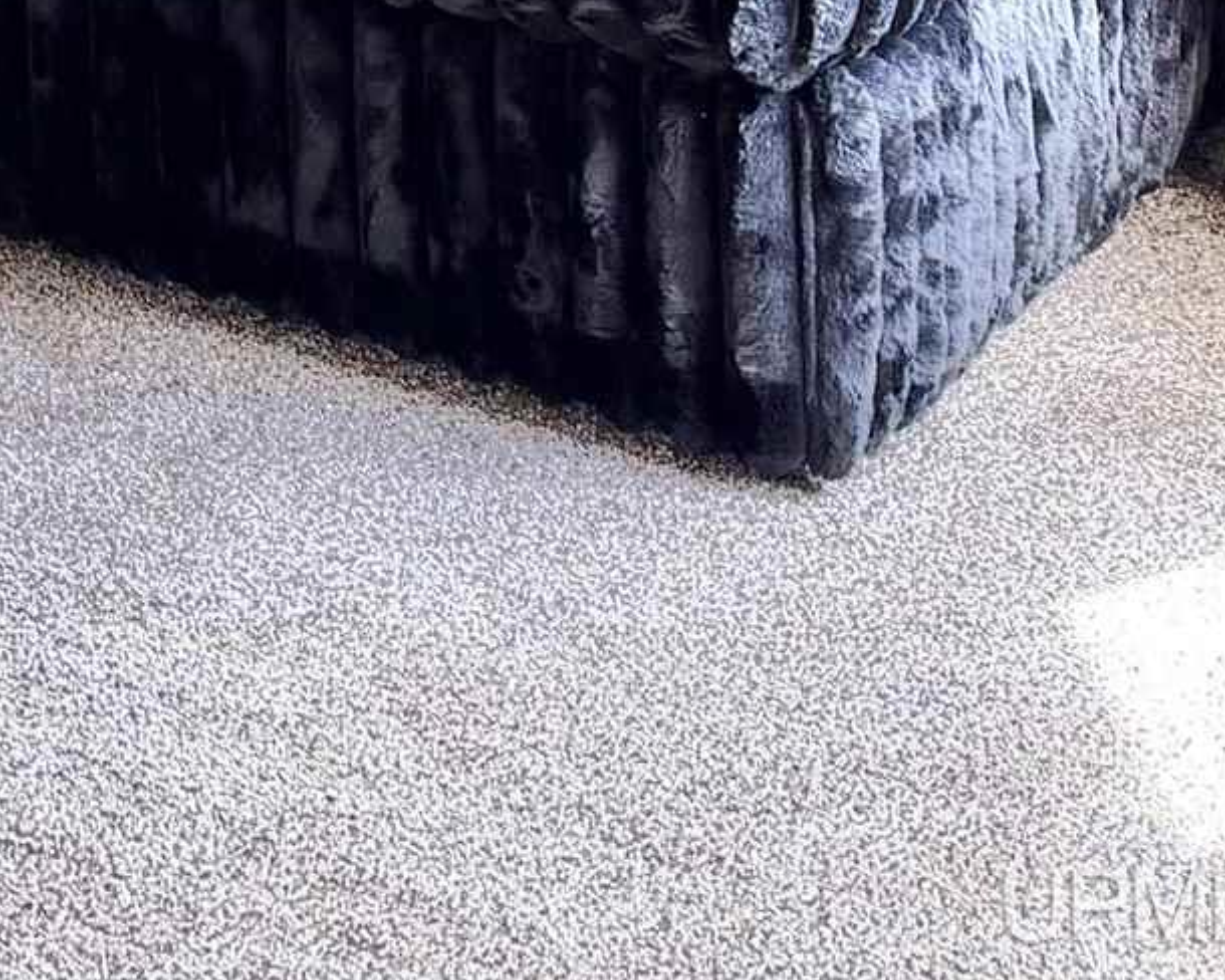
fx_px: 4278
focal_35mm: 118
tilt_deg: -3.9
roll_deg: +1.8
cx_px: -1526
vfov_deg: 11.1
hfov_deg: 13.1
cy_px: -1309
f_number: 1.78
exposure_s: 1/60
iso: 125
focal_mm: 6.76
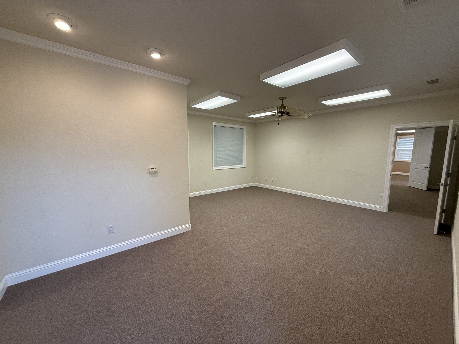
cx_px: 230
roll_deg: -0.6
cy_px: 172
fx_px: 186
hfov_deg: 102.1
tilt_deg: -7.1
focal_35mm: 14
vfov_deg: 85.7
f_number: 2.2
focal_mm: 2.22
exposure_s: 1/120
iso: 320
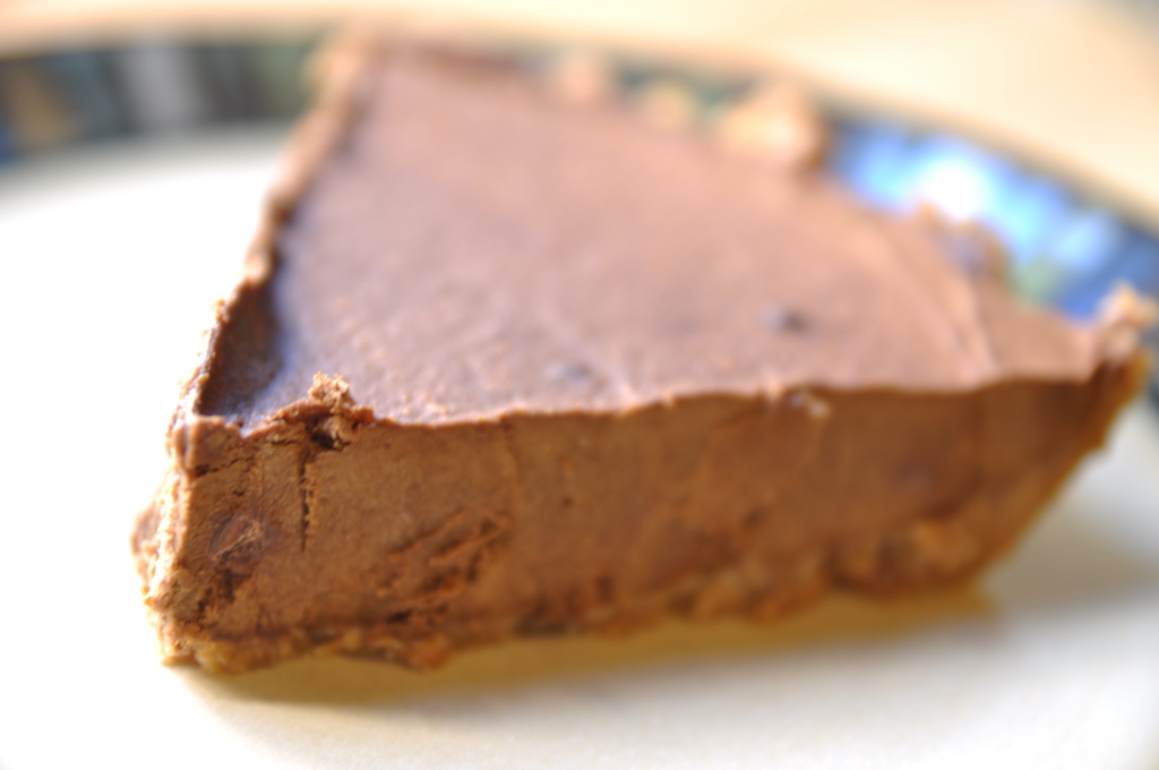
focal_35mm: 48
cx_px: 580
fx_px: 1543
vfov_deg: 28.0
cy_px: 385
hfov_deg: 41.2
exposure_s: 1/4
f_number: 3.2
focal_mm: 32
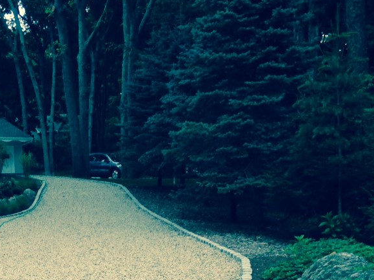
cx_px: 63
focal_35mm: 82
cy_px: 330
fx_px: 886
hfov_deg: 23.4
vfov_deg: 17.2
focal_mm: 4.12
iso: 50
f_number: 2.4
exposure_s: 1/317
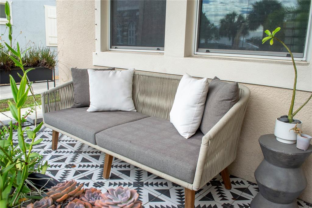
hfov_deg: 67.4
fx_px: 234
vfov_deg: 47.9
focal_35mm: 27
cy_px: 104
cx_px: 156
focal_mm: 18
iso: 400
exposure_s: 1/250
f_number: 10
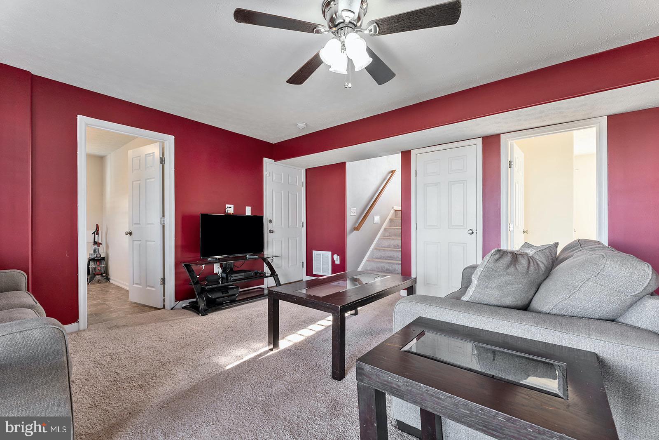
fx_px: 275
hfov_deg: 100.4
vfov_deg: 77.3
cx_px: 330
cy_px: 220
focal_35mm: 15
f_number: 8
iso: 320
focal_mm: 15
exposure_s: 1/8
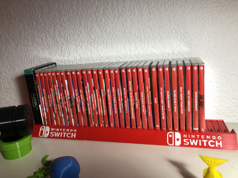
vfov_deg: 49.7
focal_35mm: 28
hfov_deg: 63.4
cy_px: 89
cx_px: 119
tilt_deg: -16.2
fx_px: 193
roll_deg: +5.0
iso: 40
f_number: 1.8
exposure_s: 1/18
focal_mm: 3.99
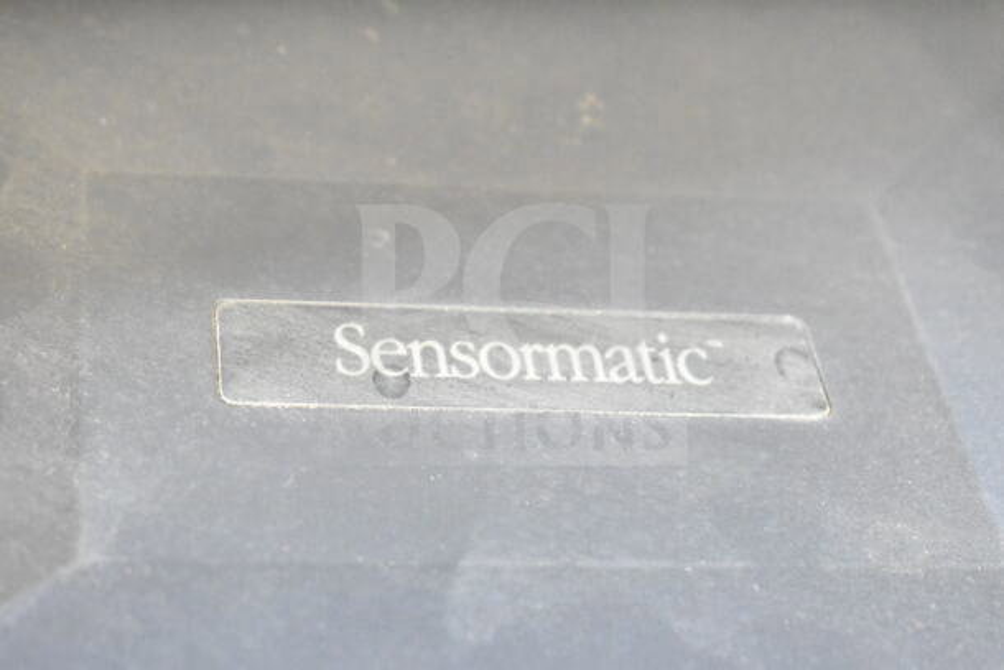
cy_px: 335
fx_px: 2301
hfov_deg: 24.6
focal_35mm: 82
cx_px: 502
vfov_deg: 16.6
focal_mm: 55
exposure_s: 1/100
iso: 18000
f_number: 5.6
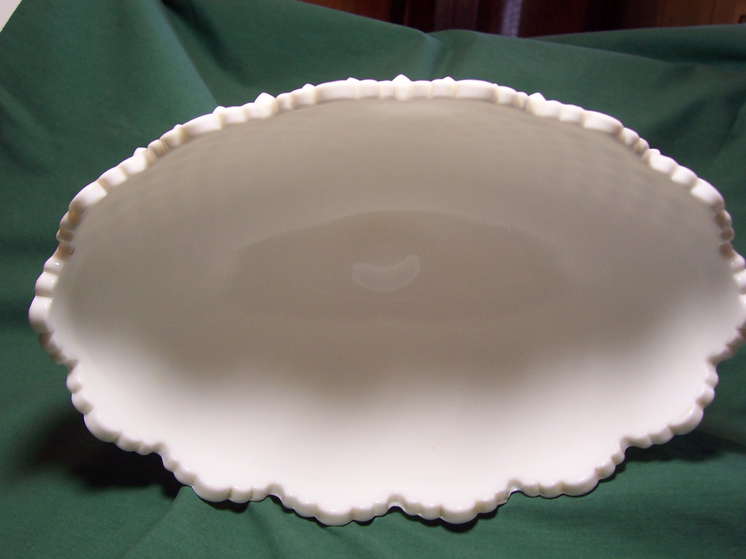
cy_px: 280
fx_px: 797
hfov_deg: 50.1
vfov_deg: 38.7
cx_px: 373
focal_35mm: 37
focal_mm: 5.6
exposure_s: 1/30
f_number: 2.8
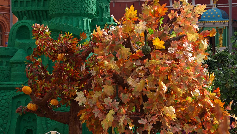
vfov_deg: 9.6
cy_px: 58
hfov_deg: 17.0
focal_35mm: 126
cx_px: 118
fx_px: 792
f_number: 8
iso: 100
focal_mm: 80
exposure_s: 1/160
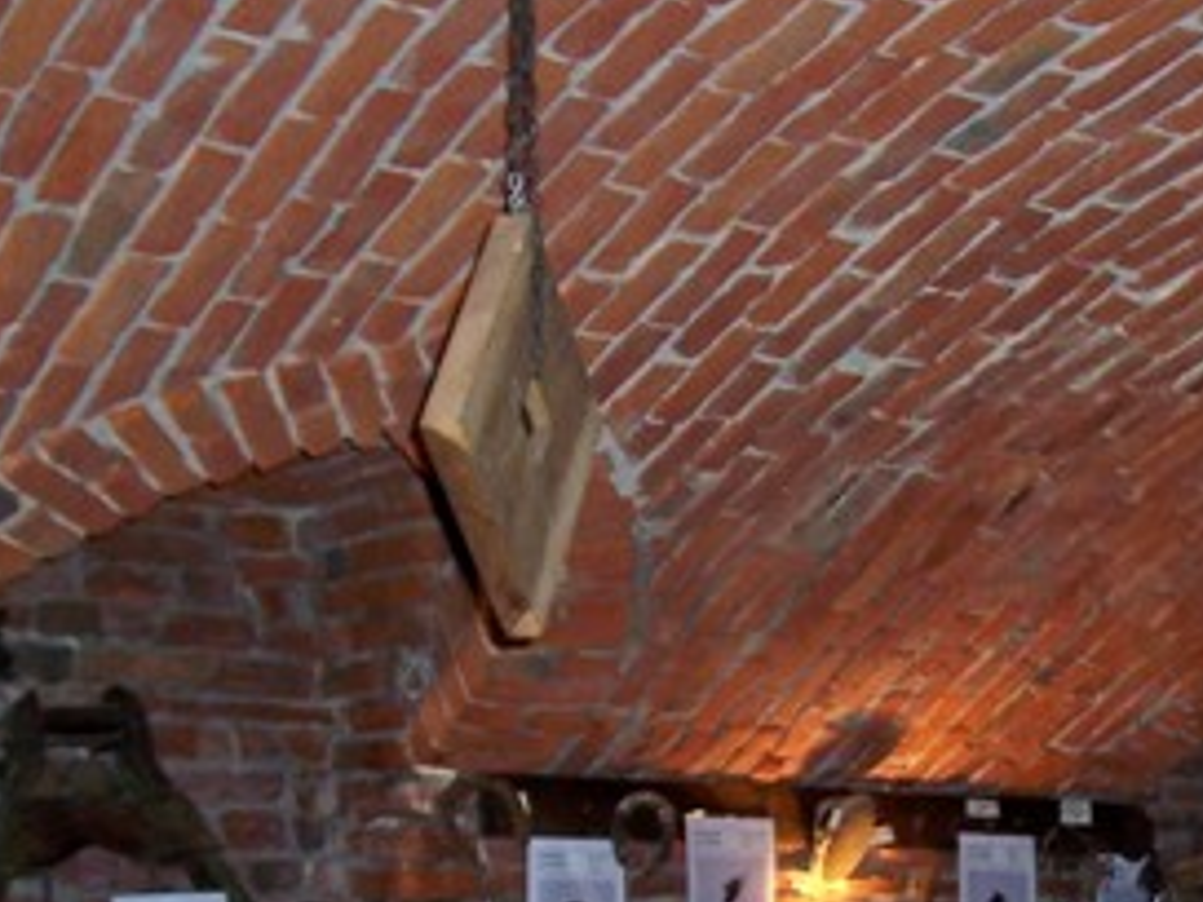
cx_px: 1039
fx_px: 2780
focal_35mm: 80
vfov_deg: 17.7
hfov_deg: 23.9
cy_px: 1021
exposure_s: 1/60
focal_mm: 5.6
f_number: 2.7
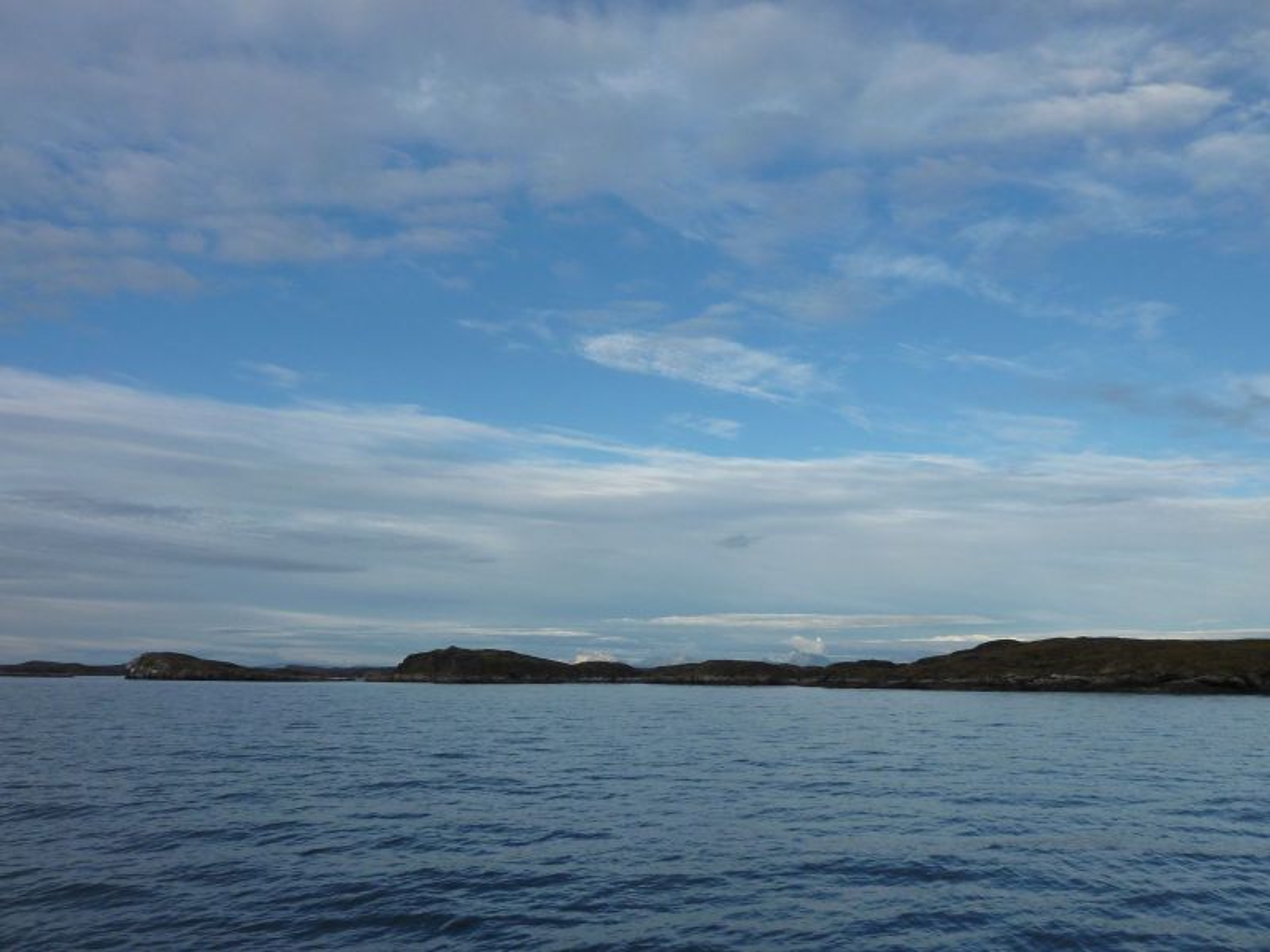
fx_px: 917
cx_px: 635
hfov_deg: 69.4
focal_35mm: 25
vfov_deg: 54.9
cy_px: 476
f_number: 4
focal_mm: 4.1
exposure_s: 1/500
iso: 125
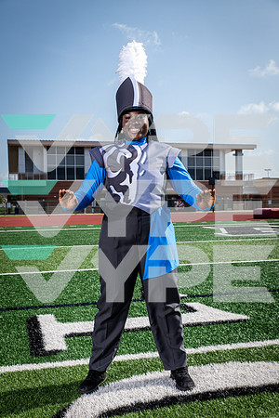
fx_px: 465
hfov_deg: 33.4
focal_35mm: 40
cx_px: 140
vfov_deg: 48.5
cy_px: 209
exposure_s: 1/400
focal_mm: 40
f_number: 7.1
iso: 125
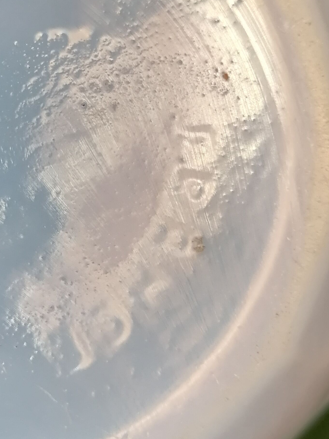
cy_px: 166
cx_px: 104
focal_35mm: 57
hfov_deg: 25.5
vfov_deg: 33.6
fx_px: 723
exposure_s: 1/33.3
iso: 125
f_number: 1.8
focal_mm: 5.4
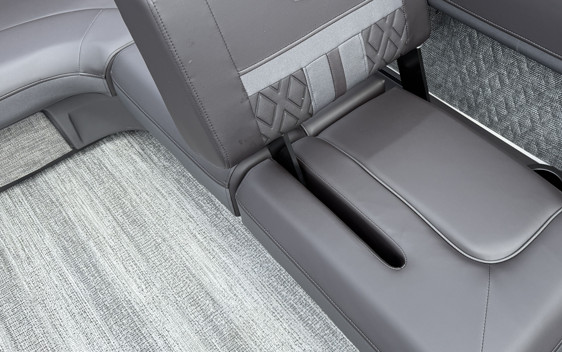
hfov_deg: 52.8
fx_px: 551
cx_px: 383
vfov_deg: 35.1
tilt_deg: -44.0
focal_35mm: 36
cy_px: 125
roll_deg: +3.7
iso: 80
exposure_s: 1/1075
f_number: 1.78
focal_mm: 6.76
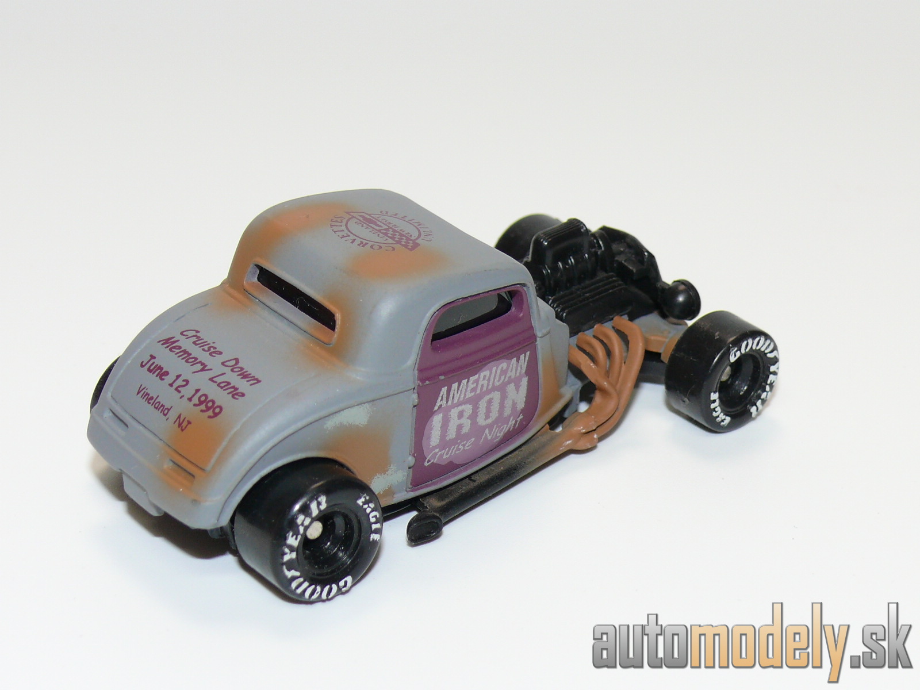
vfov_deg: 16.6
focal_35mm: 89
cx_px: 460
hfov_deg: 22.0
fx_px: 2365
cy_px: 345
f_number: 4
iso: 100
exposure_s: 1/30
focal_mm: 12.5
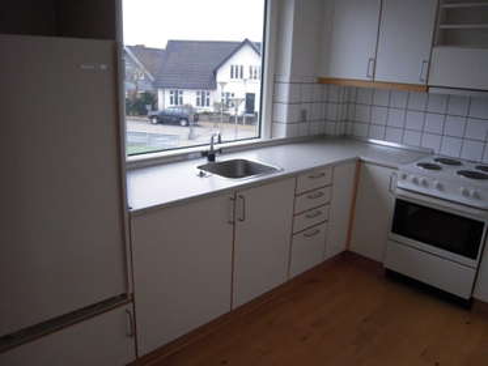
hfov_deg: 63.4
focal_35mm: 28
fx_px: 395
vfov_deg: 49.8
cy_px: 183
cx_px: 244
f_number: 2.7
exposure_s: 1/80
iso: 400
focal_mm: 5
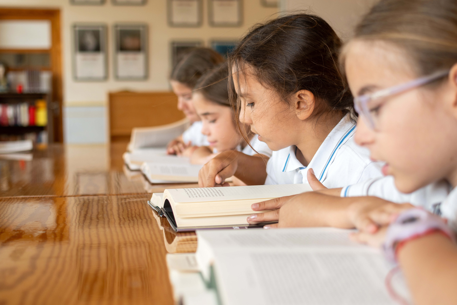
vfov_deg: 25.8
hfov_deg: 37.9
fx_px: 666
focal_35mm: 52
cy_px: 152
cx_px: 228
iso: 160
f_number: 2.5
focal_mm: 35
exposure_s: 1/250
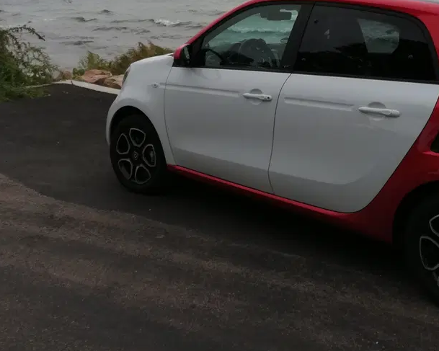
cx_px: 235
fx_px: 650
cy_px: 49
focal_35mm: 50
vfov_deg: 29.3
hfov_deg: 37.3
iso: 50
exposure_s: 1/900
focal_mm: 3.81
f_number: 2.2
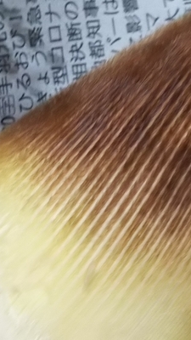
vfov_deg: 21.8
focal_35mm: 98
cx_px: 162
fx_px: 882
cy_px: 170
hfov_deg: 12.3
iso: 100
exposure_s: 1/30
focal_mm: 4
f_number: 2.2
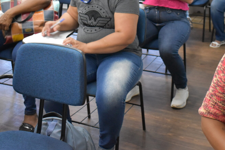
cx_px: 135
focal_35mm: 67
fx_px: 418
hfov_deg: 30.0
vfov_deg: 19.8
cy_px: 7
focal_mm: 23
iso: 2500
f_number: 4
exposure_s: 1/30
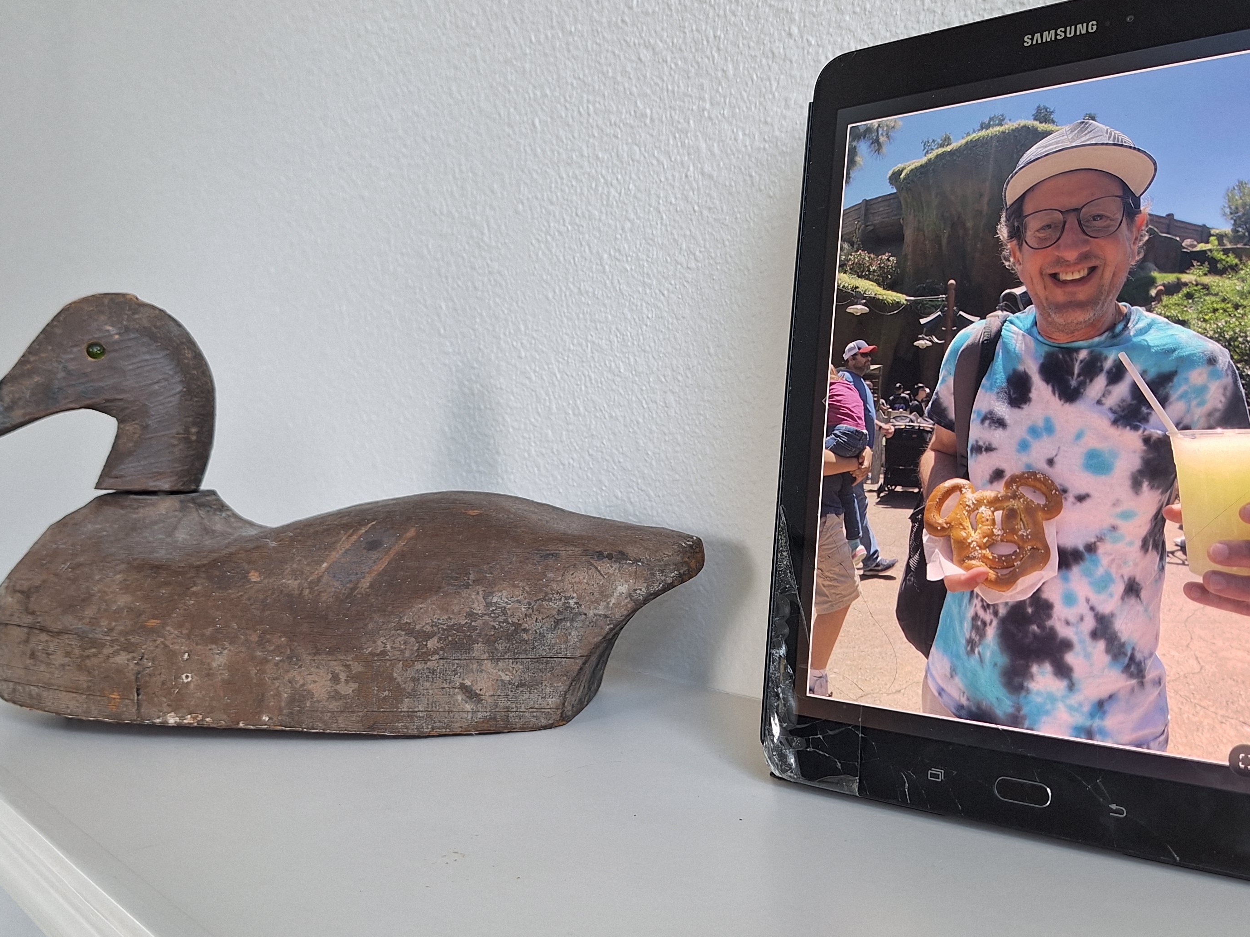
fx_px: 1228
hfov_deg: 53.9
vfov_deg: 41.7
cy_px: 401
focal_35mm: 34
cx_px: 581
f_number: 1.8
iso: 80
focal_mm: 5.54
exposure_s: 1/60
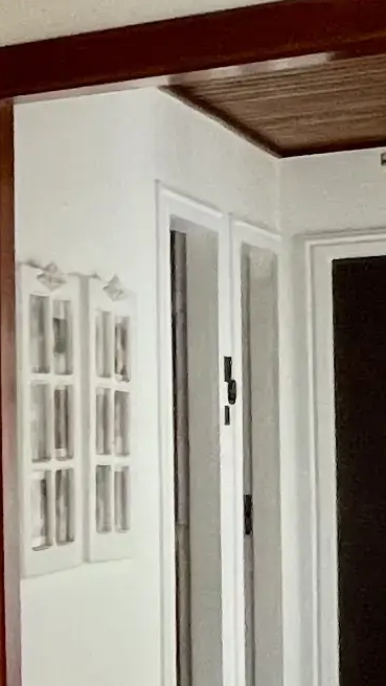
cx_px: -985
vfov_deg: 24.3
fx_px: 1583
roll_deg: +0.8
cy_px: 456
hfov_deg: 9.0
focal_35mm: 87
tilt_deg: +0.4
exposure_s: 1/120
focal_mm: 1.57
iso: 200
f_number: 1.8
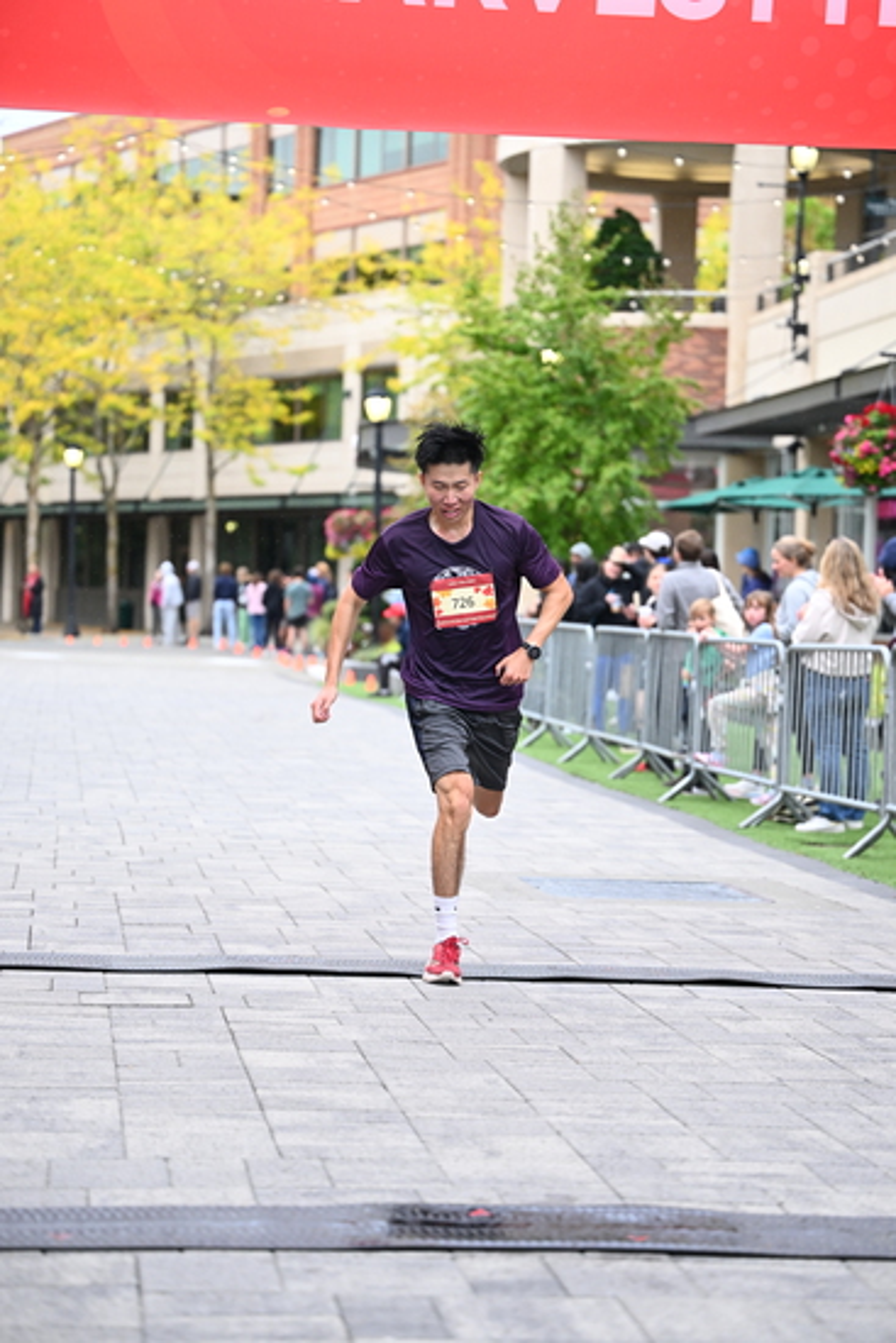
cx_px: 448
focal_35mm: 85
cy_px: 672
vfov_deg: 23.9
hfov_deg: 16.1
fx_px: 3171
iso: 1250
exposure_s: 1/1600
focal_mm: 85
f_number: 2.8
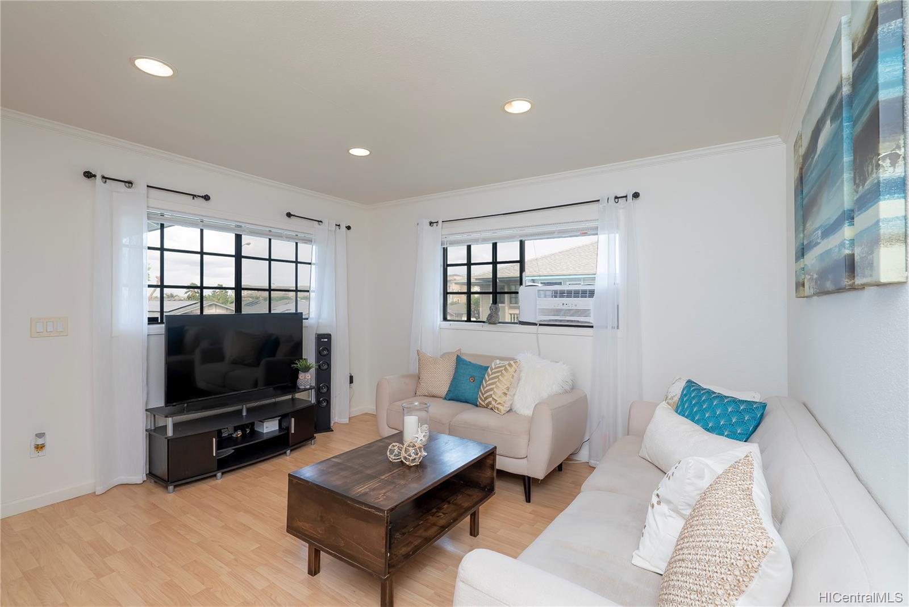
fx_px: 404
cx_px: 454
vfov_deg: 73.8
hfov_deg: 96.7
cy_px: 304
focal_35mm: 16
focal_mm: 16
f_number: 8
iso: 320
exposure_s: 1/4000
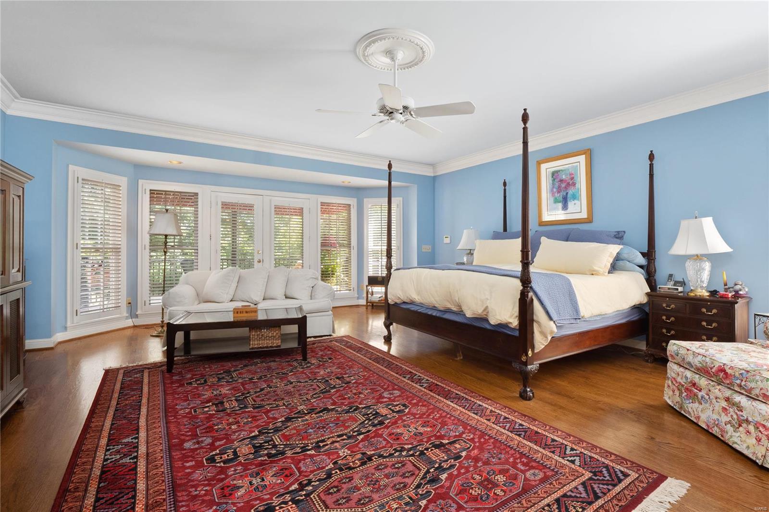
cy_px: 256
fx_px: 342
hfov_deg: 96.7
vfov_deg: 73.7
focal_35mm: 16
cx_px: 384
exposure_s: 1/3
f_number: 8
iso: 400
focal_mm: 8
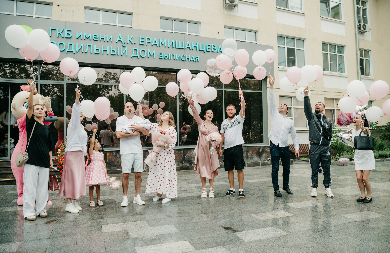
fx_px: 270
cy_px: 132
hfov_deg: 71.7
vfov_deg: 50.2
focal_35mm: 25
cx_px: 198
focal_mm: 24
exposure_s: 1/500
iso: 160
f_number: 4
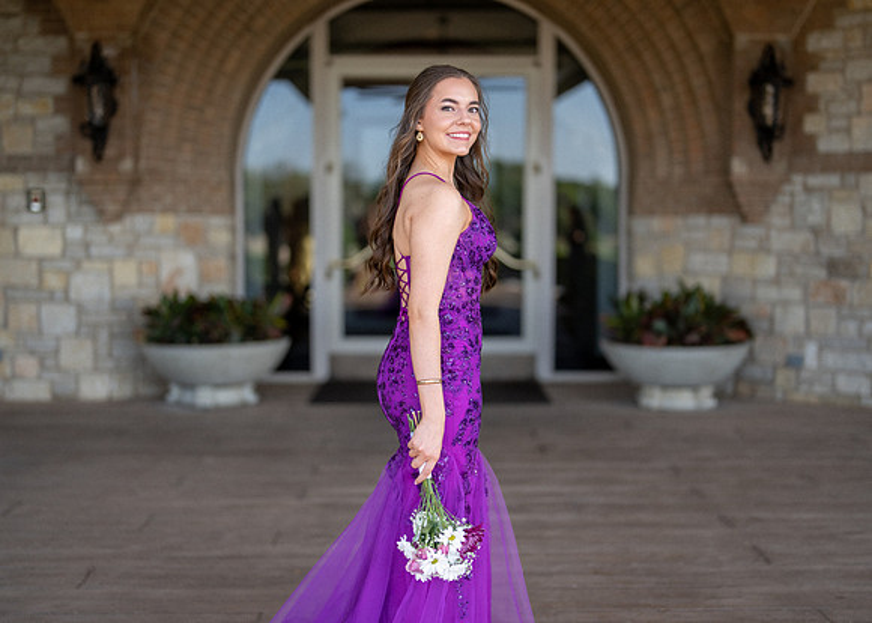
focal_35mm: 54
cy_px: 312
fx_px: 1332
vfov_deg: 26.3
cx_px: 436
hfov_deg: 36.3
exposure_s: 1/2000
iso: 160
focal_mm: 50
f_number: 1.2
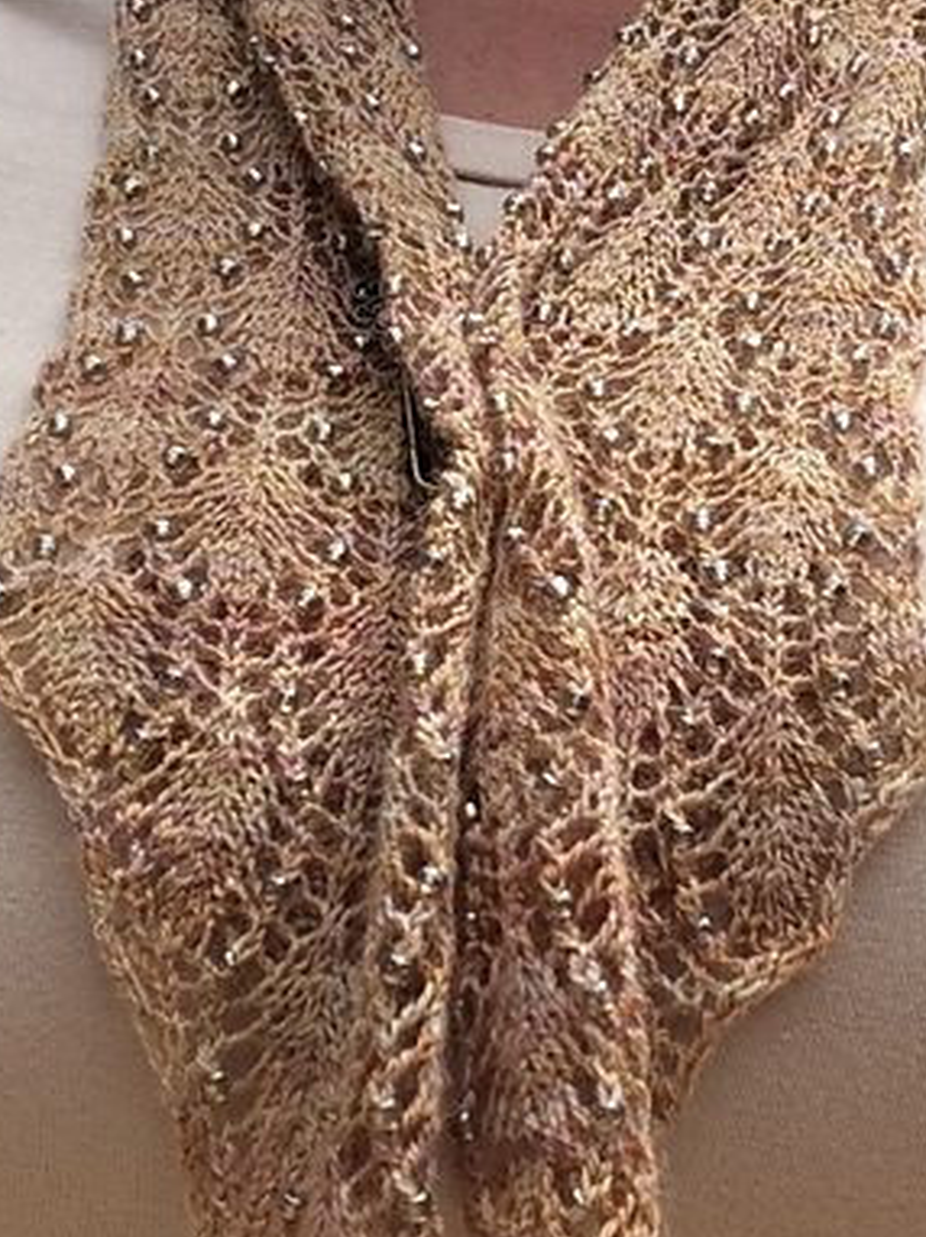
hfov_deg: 27.9
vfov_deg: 36.8
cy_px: 706
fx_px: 1857
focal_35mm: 52
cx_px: 573
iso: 50
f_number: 2.4
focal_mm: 2.15
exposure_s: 1/916
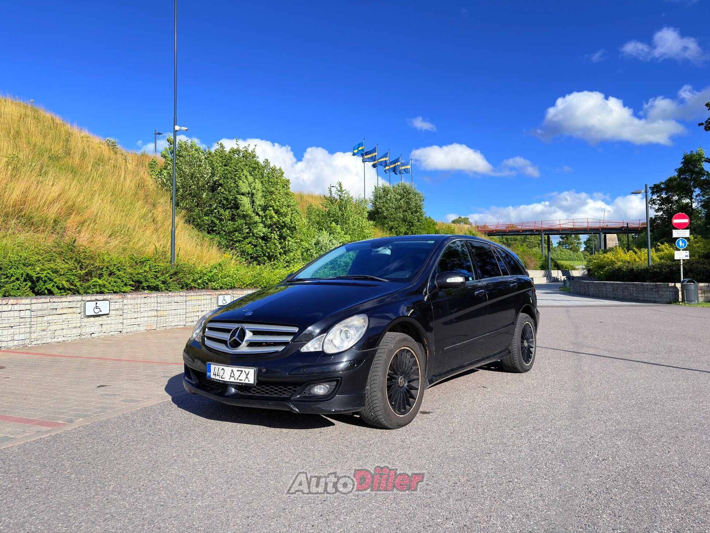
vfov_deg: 53.1
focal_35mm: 26
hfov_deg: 67.3
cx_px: 355
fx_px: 533
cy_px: 266
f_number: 1.6
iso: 50
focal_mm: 5.96
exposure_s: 1/1965
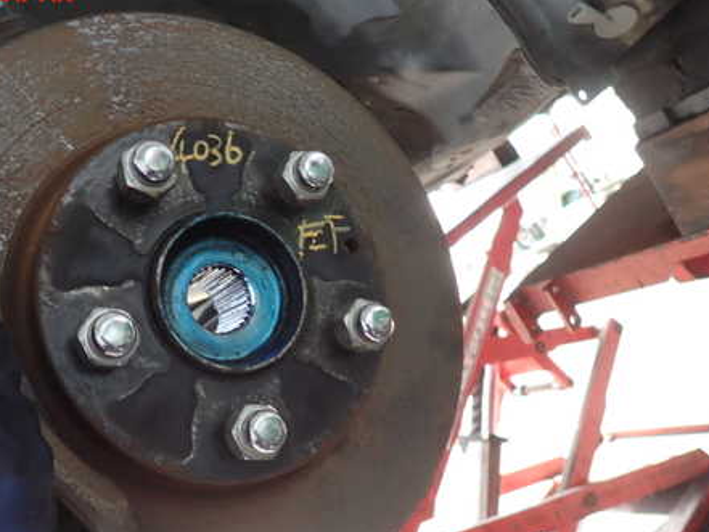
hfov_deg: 53.3
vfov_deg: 41.5
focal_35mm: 34
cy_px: 333
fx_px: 697
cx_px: 264
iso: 100
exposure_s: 1/60
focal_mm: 4.5
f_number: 2
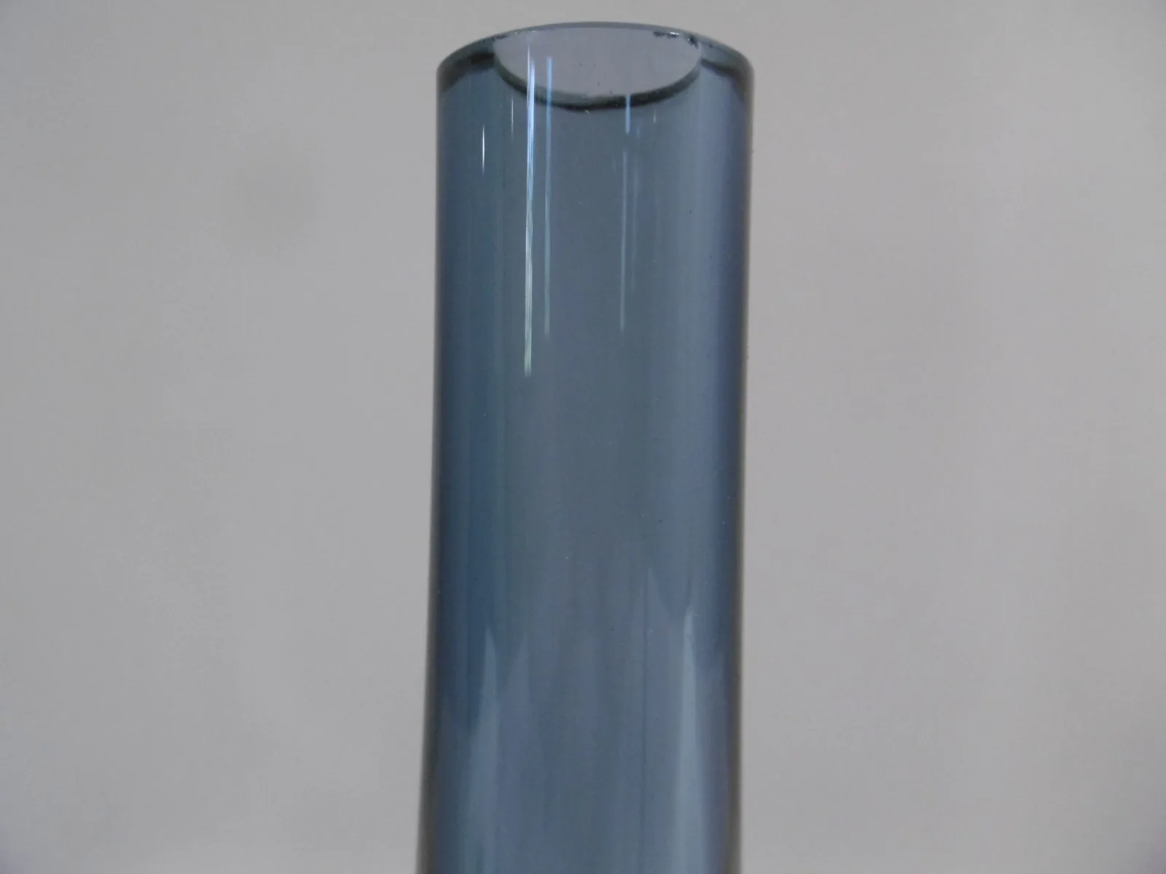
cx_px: 583
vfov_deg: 56.8
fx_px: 808
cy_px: 437
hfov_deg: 71.6
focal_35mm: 24
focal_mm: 4.3
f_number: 3.1
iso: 320
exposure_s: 1/60
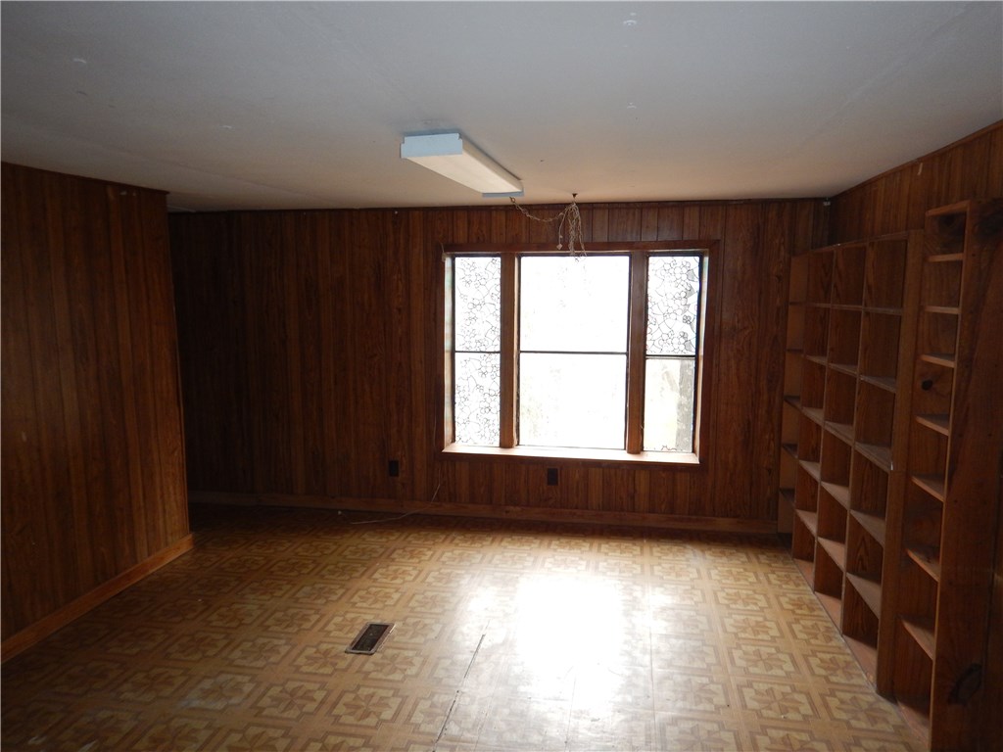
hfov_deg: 71.6
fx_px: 695
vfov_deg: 56.8
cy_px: 376
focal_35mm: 24
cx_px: 502
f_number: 2.8
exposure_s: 1/30
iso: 200
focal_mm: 4.3
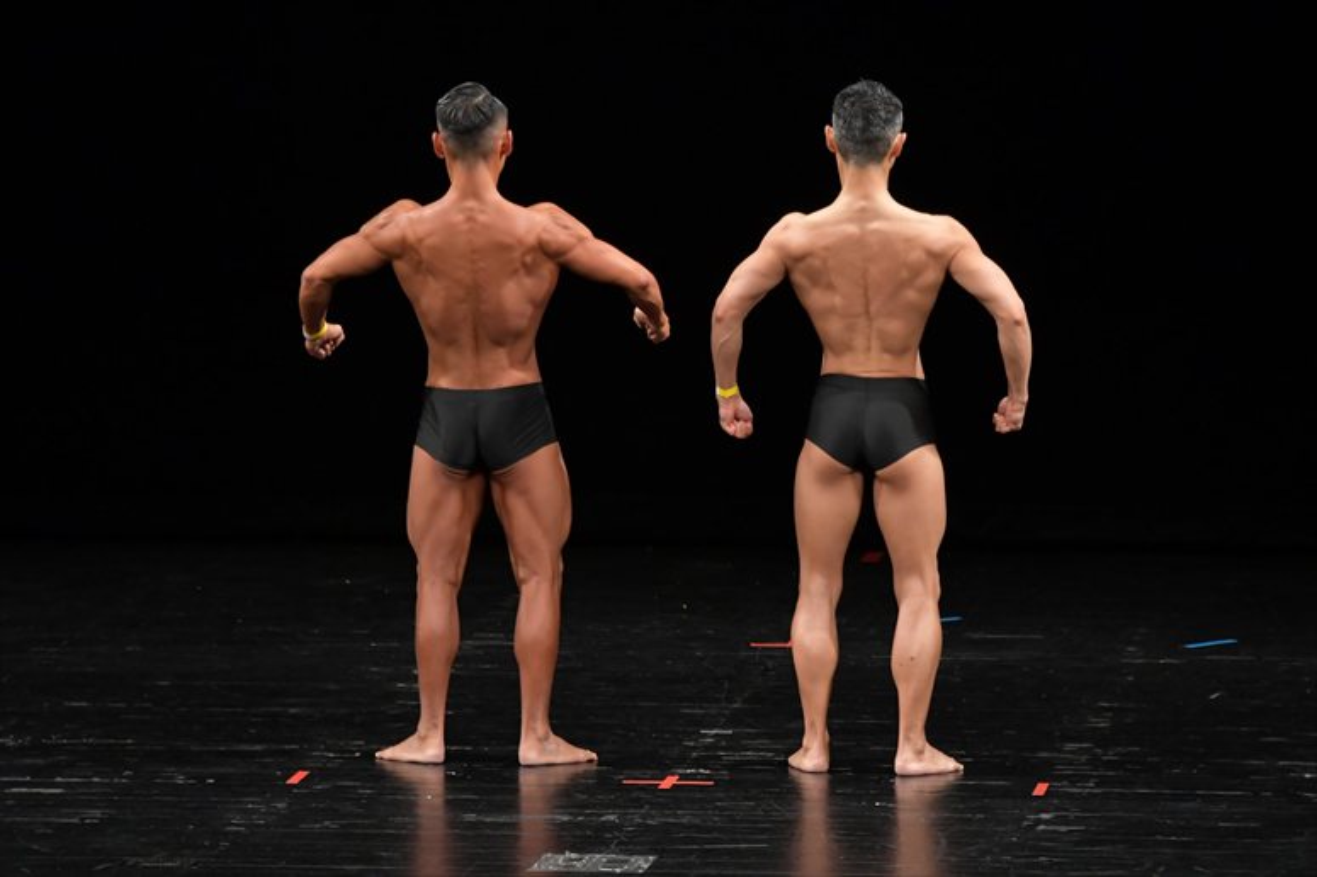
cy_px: 438
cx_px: 658
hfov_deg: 7.6
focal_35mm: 270
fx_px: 9873
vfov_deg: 5.1
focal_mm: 180
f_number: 5.6
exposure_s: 1/400
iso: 2500
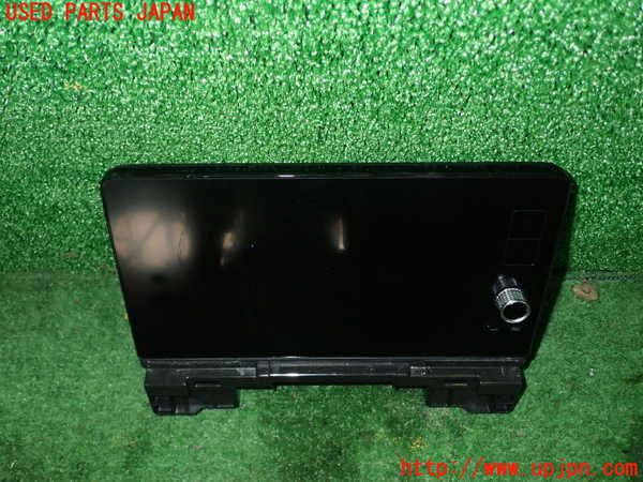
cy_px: 241
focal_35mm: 32
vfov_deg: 44.2
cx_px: 322
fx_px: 594
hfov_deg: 56.8
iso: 640
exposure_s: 1/30
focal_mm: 5.79
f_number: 7.1
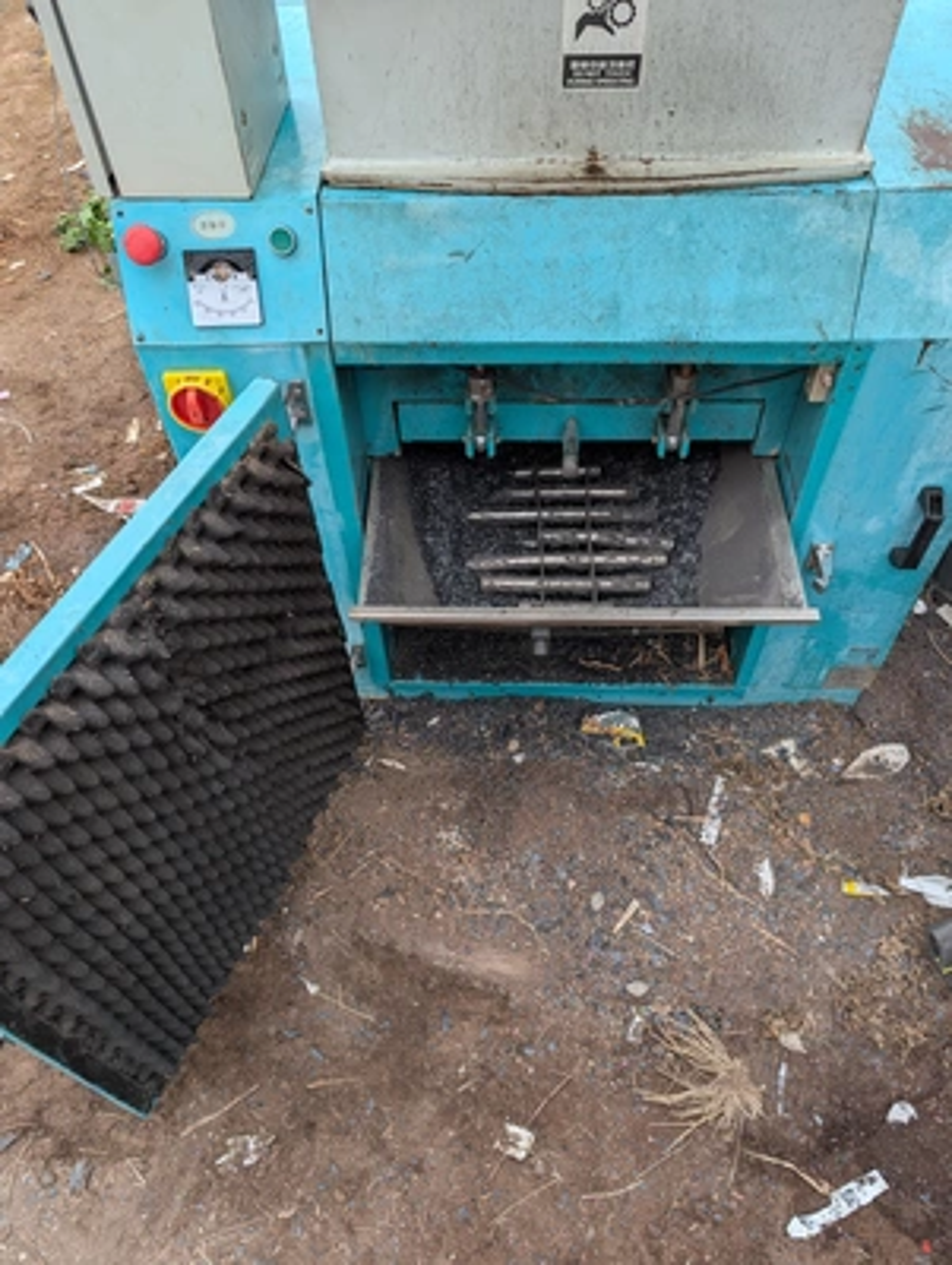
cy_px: 632
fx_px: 878
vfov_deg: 71.5
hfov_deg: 56.9
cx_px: 476
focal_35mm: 24
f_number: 1.68
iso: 46
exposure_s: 1/79.4
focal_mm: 6.9
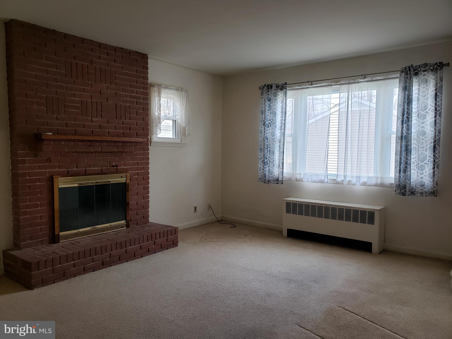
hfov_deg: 67.3
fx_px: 339
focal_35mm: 26
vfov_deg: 53.1
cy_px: 170
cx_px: 226
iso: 64
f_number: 2.4
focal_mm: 4.3
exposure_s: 1/38
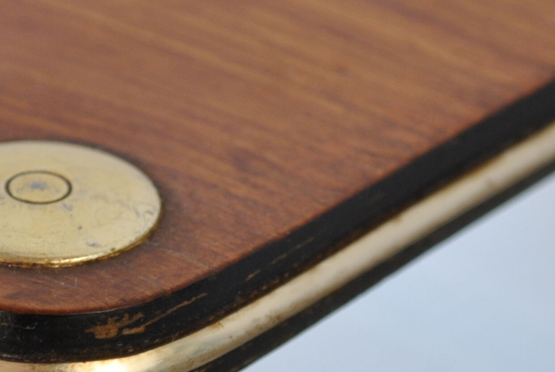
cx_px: 215
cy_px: 233
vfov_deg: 6.1
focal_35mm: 225
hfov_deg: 9.1
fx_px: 3472
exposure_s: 1/30
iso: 200
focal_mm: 48
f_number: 5.6
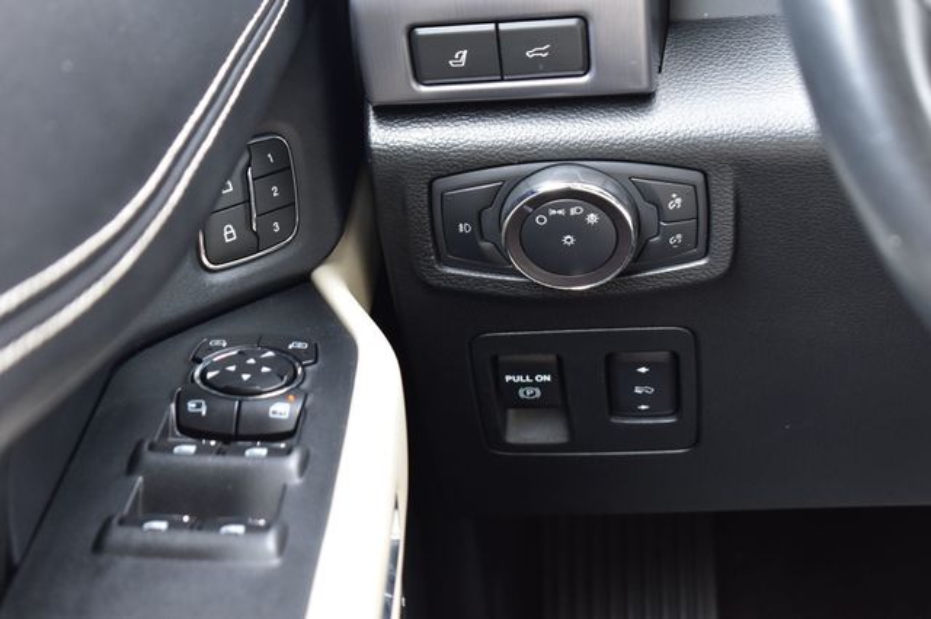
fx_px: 2132
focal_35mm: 82
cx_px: 466
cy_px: 310
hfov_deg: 24.6
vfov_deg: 16.5
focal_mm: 55
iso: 640
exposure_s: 1/15
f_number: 6.3
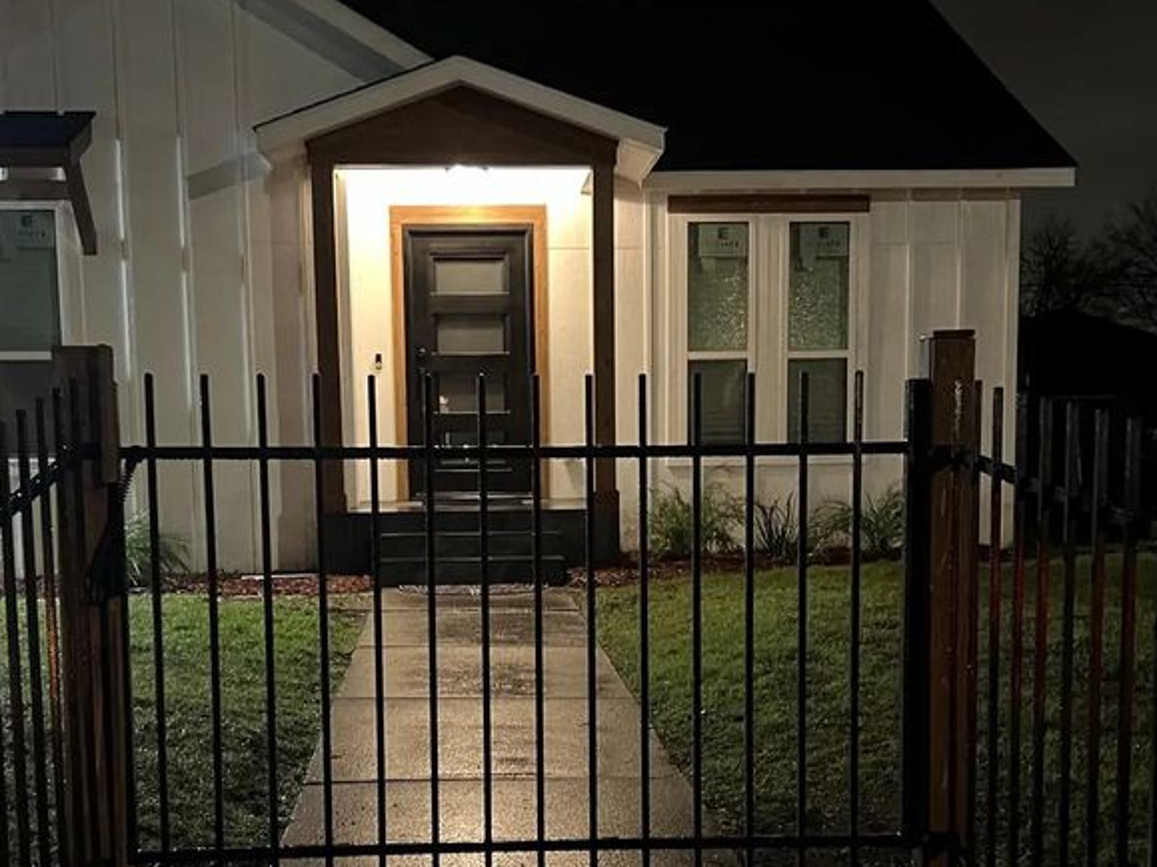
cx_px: 542
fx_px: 1537
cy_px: 601
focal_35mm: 46
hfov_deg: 41.2
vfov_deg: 31.2
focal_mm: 5.7
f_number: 1.5
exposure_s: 1/30
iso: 1000
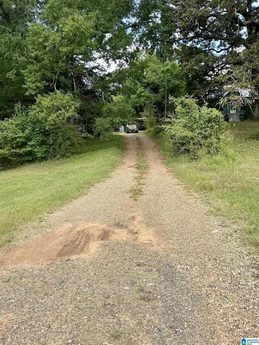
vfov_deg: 61.7
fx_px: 289
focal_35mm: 29
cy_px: 172
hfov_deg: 48.2
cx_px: 130
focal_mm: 3
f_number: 1.8
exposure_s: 1/650
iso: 25
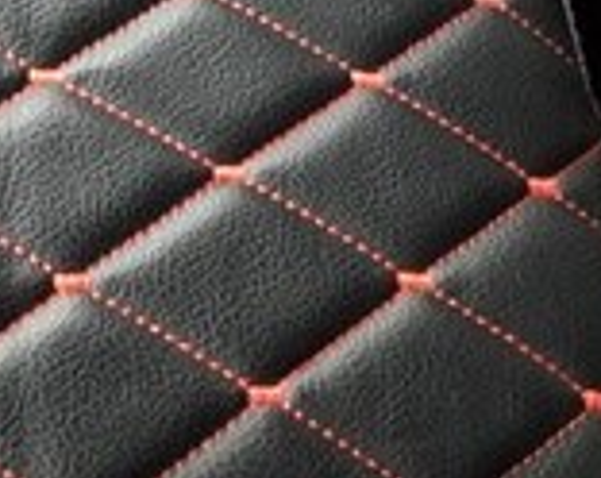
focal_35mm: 116
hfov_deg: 16.3
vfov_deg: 12.4
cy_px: -291
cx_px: 8
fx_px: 2058
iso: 160
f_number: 1.9
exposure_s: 1/17
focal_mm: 3.7
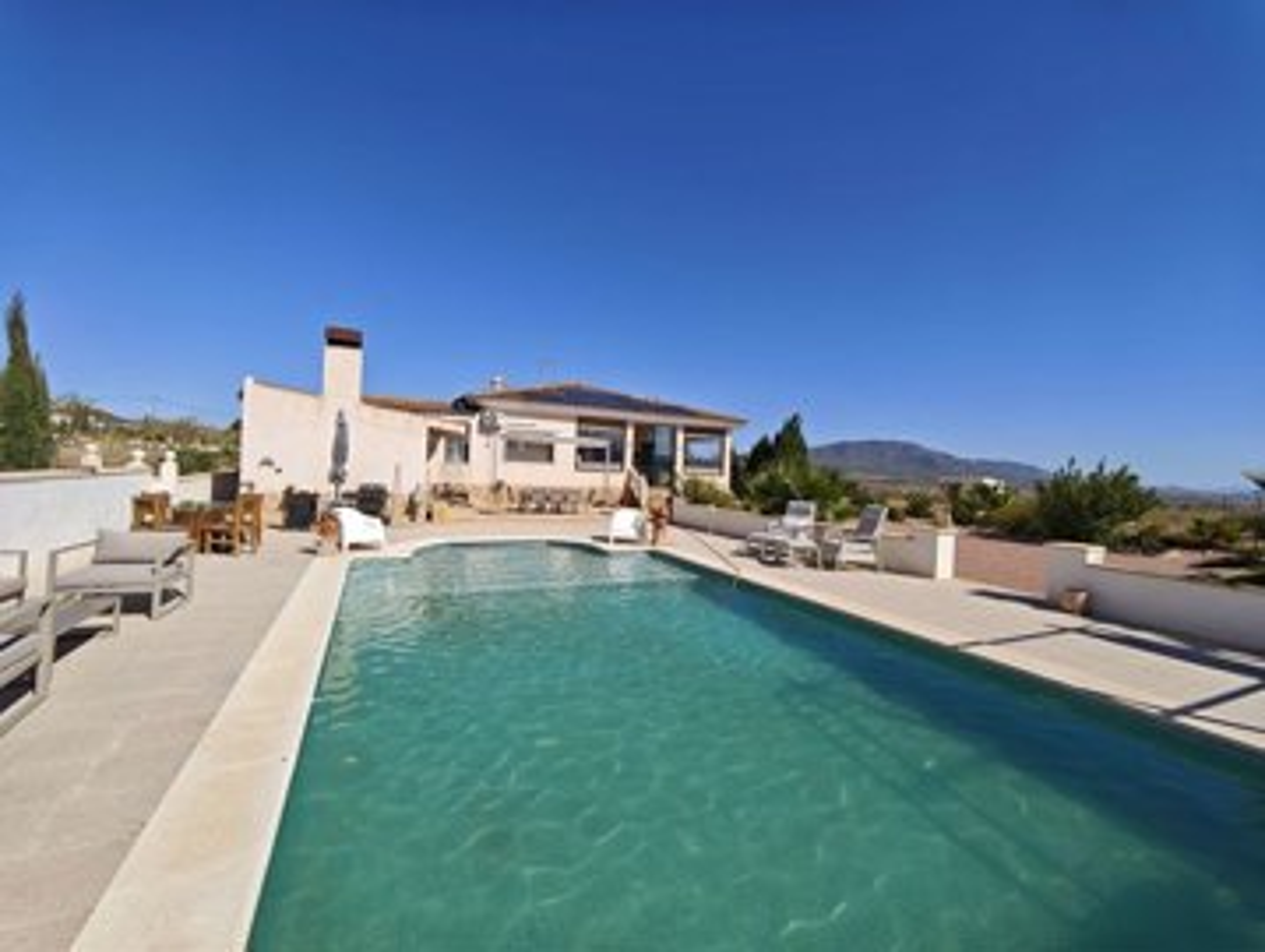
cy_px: 476
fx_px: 512
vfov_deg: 85.8
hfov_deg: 102.0
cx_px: 632
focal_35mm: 14
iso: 50
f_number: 2.2
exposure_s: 1/770
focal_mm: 2.16
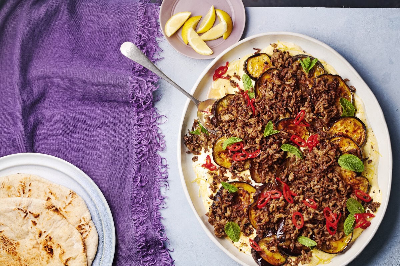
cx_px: 200
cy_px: 133
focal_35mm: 85
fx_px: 944
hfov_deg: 23.9
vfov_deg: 16.1
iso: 400
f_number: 8
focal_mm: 85
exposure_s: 1/100
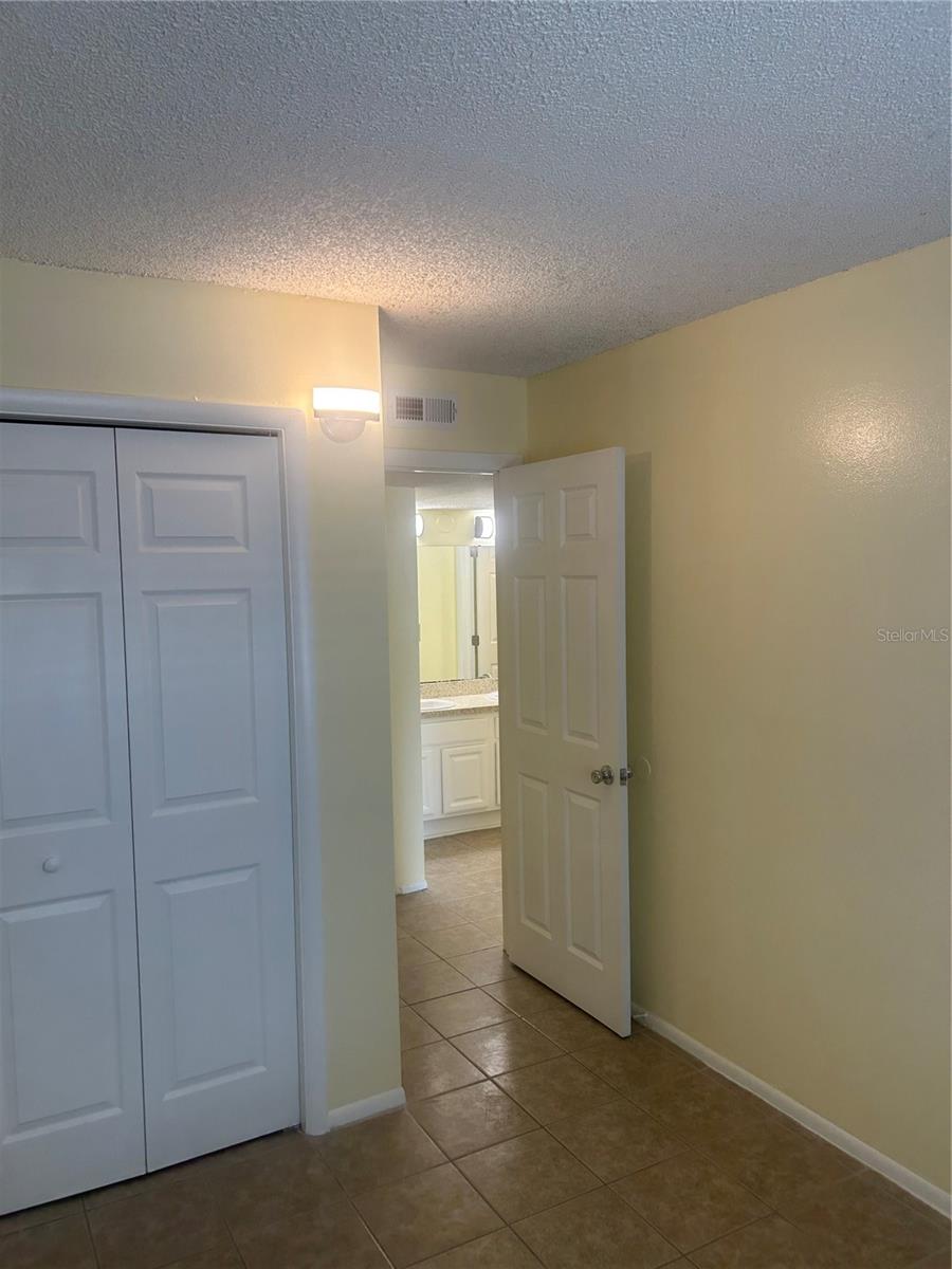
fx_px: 953
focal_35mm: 26
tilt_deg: -1.5
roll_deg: -0.6
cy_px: 634
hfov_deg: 53.1
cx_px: 476
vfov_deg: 67.3
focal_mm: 5.7
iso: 80
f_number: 1.5
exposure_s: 1/120
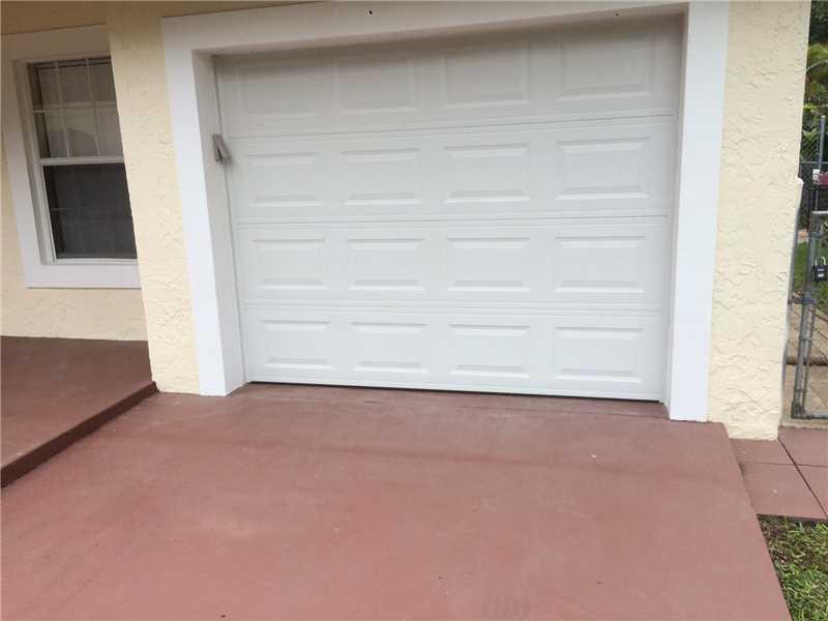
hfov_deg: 61.7
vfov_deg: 48.2
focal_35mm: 29
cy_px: 310
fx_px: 694
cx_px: 414
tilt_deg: -9.3
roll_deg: +4.3
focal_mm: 4.15
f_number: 2.2
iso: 32
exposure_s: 1/662
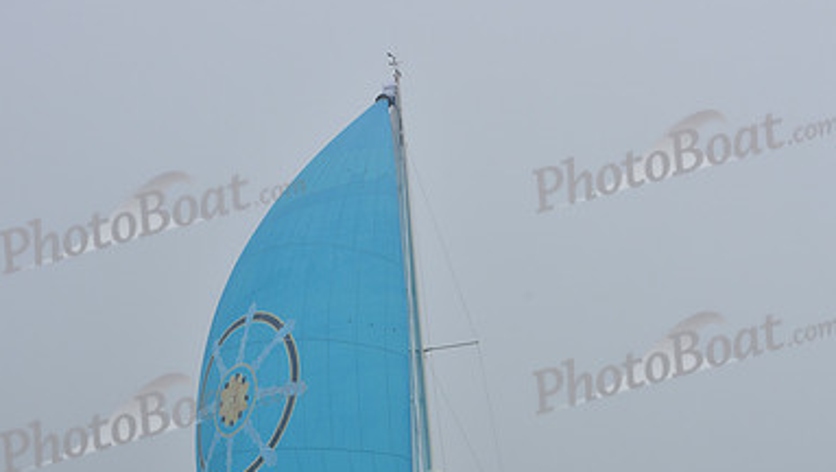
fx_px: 2462
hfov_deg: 19.3
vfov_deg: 10.8
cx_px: 420
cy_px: 503
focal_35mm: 111
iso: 250
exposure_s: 1/800
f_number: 9
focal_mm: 70
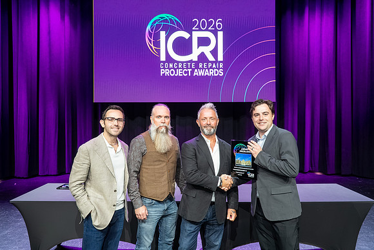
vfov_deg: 49.0
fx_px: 274
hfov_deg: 68.6
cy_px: 125
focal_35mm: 26
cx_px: 187
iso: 3200
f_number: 5.6
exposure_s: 1/125
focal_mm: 26
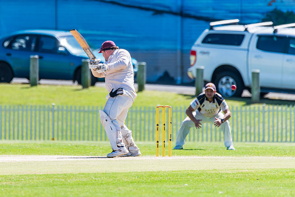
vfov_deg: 1.8
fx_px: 6141
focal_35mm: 749
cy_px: 74
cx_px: 111
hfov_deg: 2.8
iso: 640
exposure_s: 1/2000
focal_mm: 600
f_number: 6.3
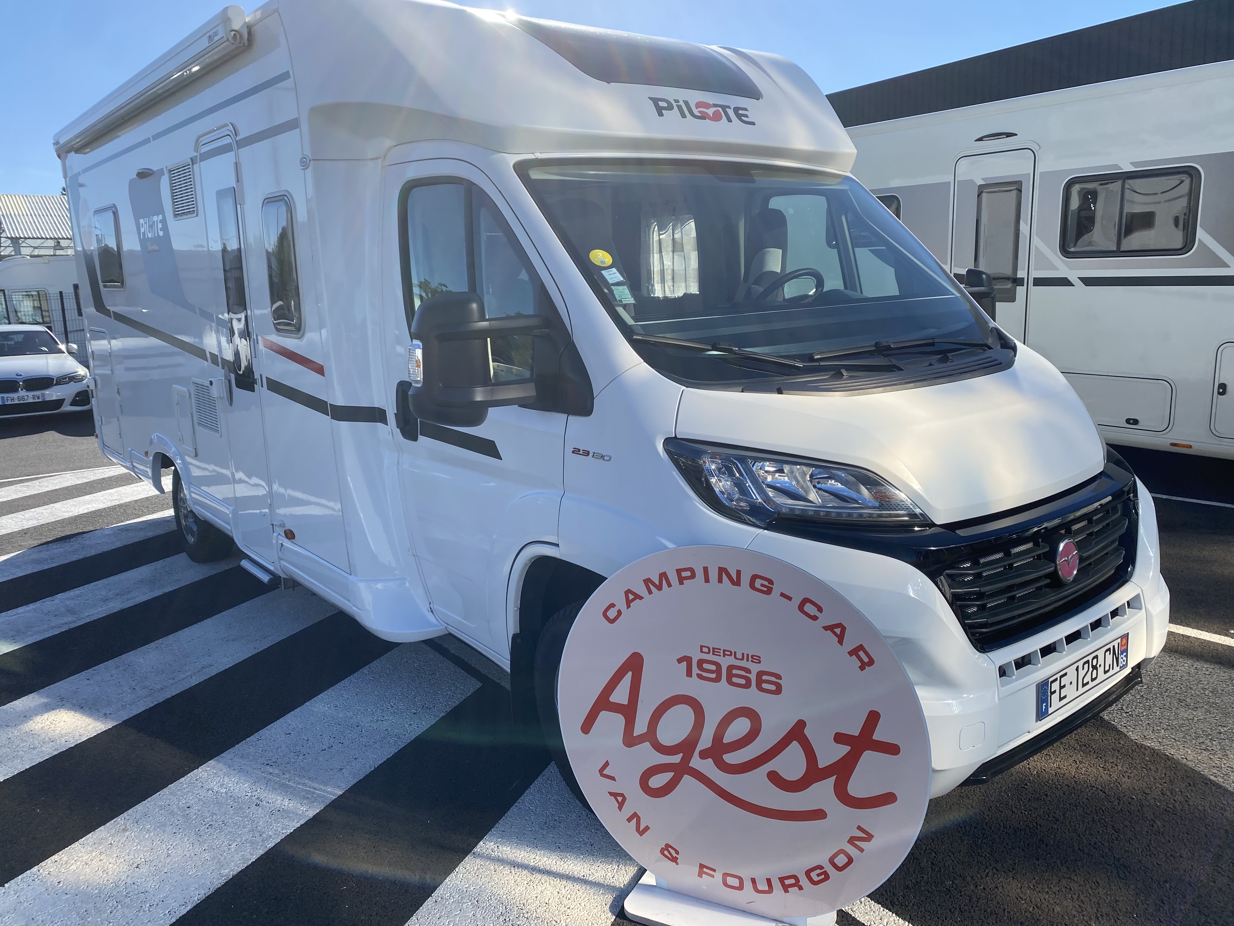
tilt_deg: -7.1
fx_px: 927
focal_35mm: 26
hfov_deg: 67.3
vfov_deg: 53.1
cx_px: 617
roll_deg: +3.4
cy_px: 463
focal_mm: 4.25
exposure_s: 1/2513
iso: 32
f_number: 1.8
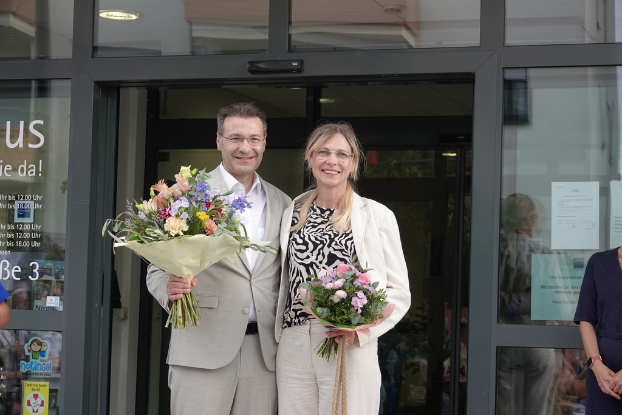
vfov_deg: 15.5
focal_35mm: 88
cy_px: 208
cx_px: 311
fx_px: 1521
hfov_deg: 23.1
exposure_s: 1/100
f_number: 3.5
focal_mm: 32.39
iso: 125
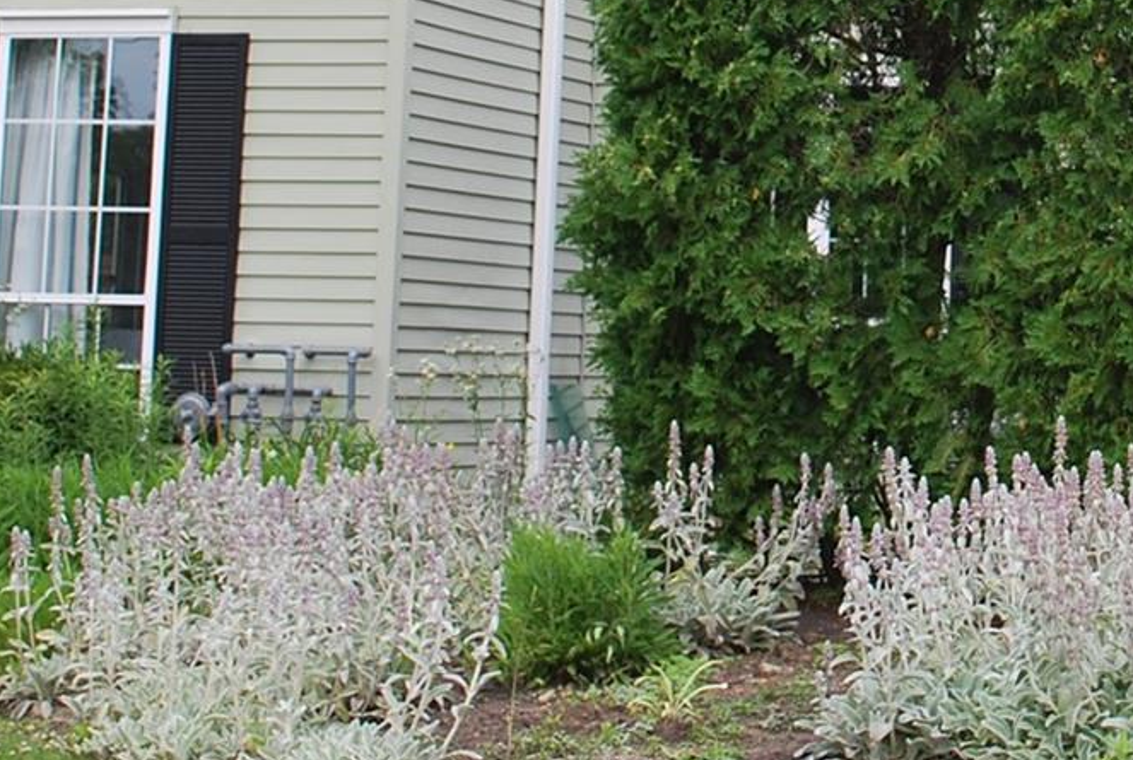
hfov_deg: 19.3
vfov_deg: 13.2
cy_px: -79
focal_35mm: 102
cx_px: 1169
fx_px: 3217
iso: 100
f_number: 5.6
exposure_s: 1/125
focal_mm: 22
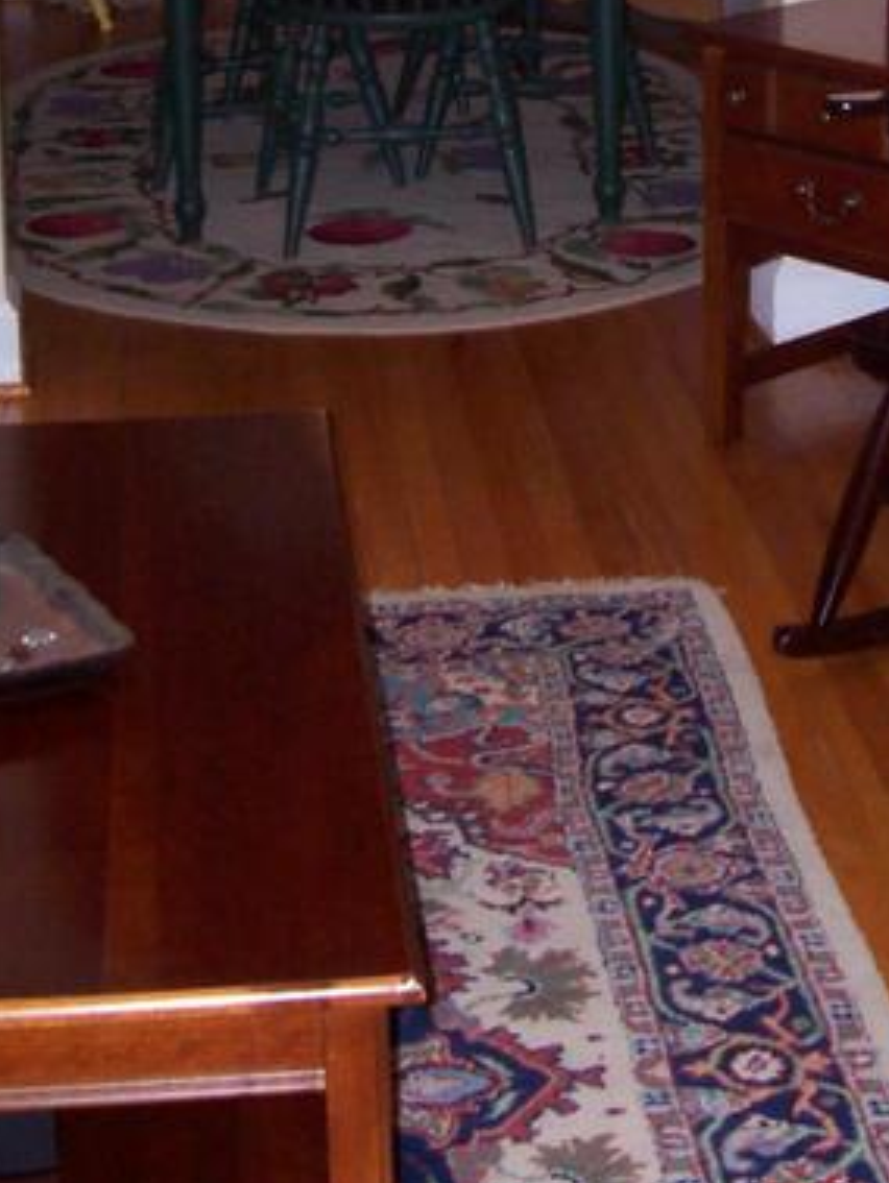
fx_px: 3147
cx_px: 626
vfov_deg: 20.7
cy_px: 25
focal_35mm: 92
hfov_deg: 16.0
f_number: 2.7
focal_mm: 5.6
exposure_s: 1/112
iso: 140
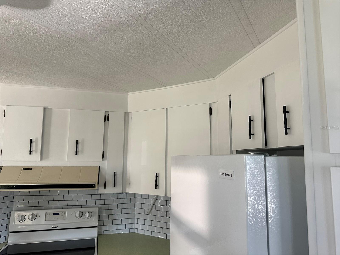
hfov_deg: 71.6
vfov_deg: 56.8
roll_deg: -0.4
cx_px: 170
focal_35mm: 24
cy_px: 128
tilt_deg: +6.0
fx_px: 236
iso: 250
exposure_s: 1/77
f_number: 1.78
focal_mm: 6.86
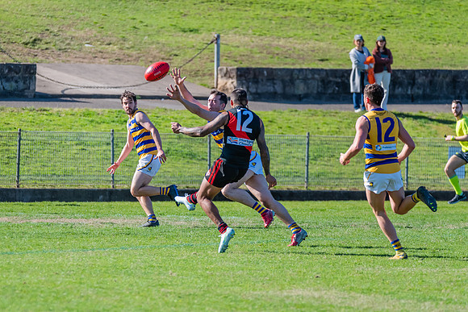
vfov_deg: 3.4
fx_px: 5287
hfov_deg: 5.1
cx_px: 154
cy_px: 155
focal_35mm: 407
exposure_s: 1/1600
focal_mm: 300
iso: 800
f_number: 6.3
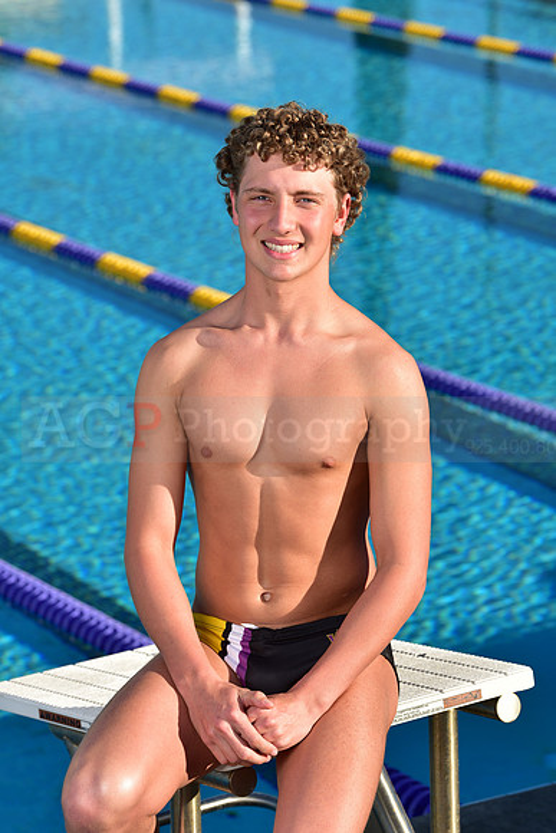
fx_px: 3125
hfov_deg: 10.2
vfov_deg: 15.2
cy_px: 416
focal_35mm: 135
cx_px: 278
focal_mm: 135
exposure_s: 1/250
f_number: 6.3
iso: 64
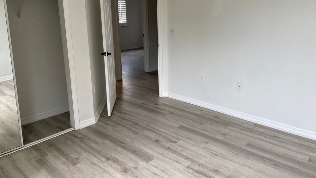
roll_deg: +0.9
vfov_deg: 39.9
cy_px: 65
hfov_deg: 66.0
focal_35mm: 29
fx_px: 243
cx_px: 161
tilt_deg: -13.4
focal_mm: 4.25
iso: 40
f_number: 1.8
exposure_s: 1/122
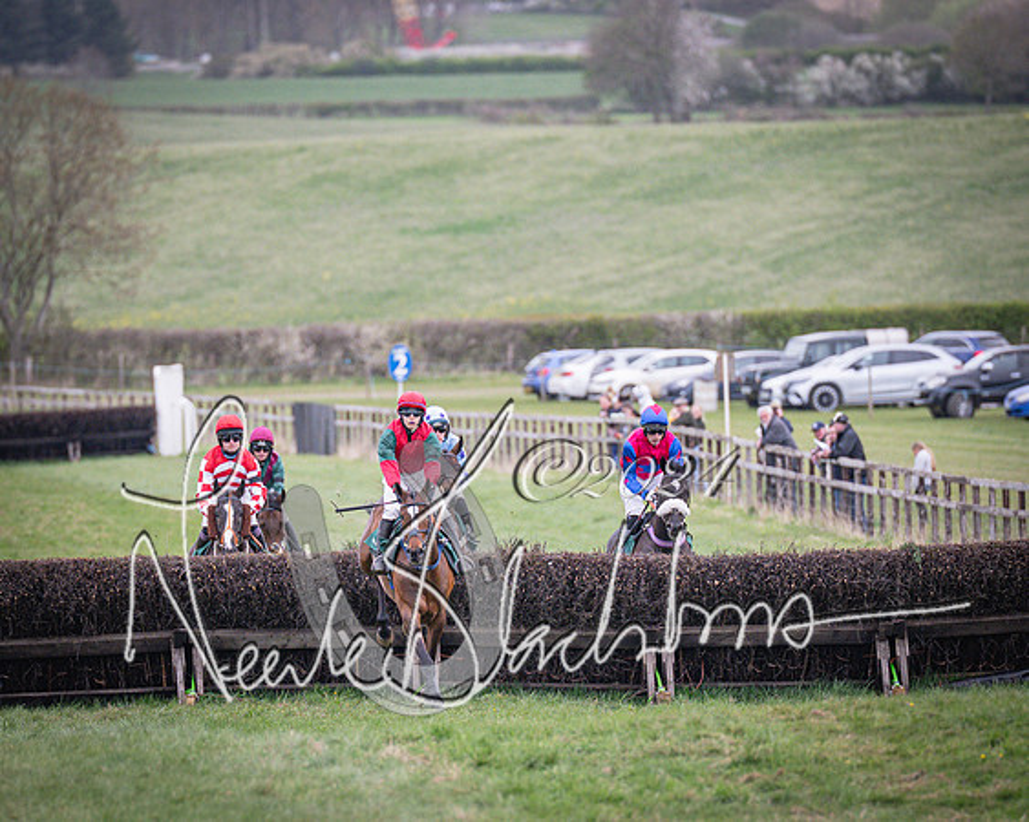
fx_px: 13456
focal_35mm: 442
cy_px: 537
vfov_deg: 3.5
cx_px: 414
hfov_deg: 4.4
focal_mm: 200
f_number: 2.8
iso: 800
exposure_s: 1/1600
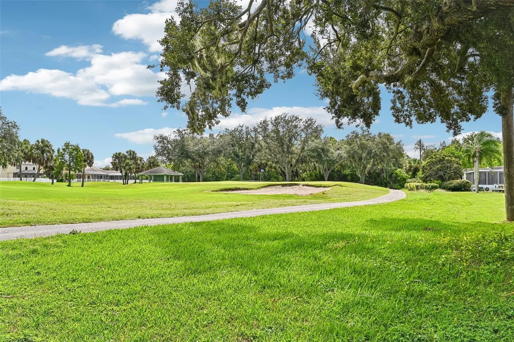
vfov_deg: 43.6
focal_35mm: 30
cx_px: 257
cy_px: 171
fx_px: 428
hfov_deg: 61.9
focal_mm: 30
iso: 400
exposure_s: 1/1250
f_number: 8
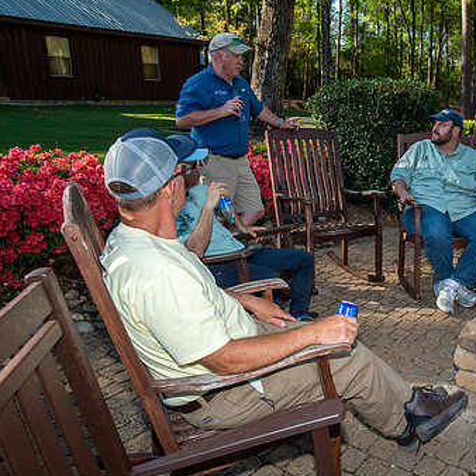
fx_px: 545
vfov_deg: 47.2
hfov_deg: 44.8
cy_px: 256
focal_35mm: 35
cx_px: 384
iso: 160
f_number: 5.6
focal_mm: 24
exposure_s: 1/160
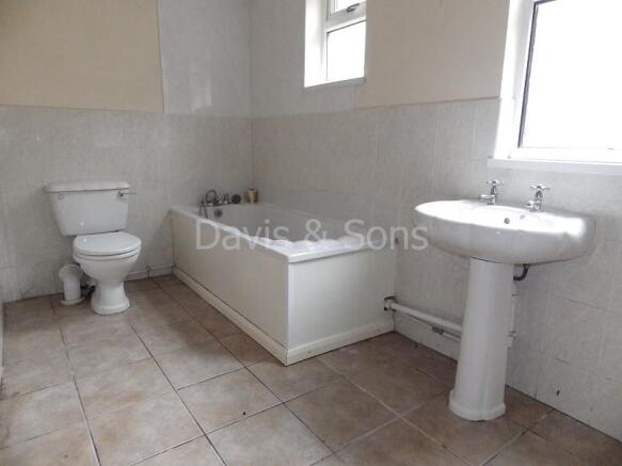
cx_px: 311
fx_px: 395
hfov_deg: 76.4
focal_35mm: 22
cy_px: 233
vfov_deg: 61.1
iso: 640
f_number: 3.1
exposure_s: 1/45
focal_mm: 4
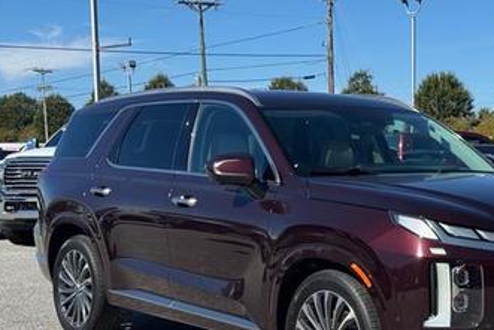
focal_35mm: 76
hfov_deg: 26.3
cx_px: 366
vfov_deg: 17.8
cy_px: 257
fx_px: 1043
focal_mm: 6.76
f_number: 1.78
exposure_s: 1/3817
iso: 64
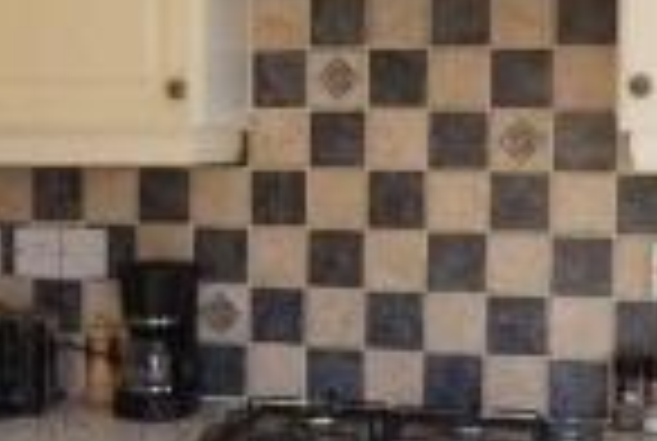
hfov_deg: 25.8
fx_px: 1426
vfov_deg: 17.6
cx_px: 202
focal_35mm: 78
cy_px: 236
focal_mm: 16
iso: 200
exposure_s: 1/125
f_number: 5.6
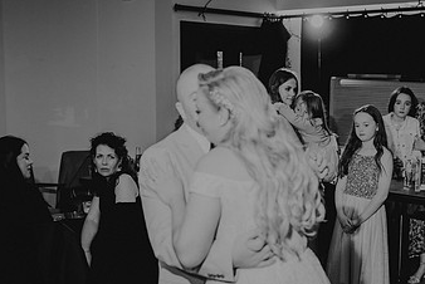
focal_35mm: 60
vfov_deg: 22.6
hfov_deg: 33.3
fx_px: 709
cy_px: 174
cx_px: 250
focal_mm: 35
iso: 200
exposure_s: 1/200
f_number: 2
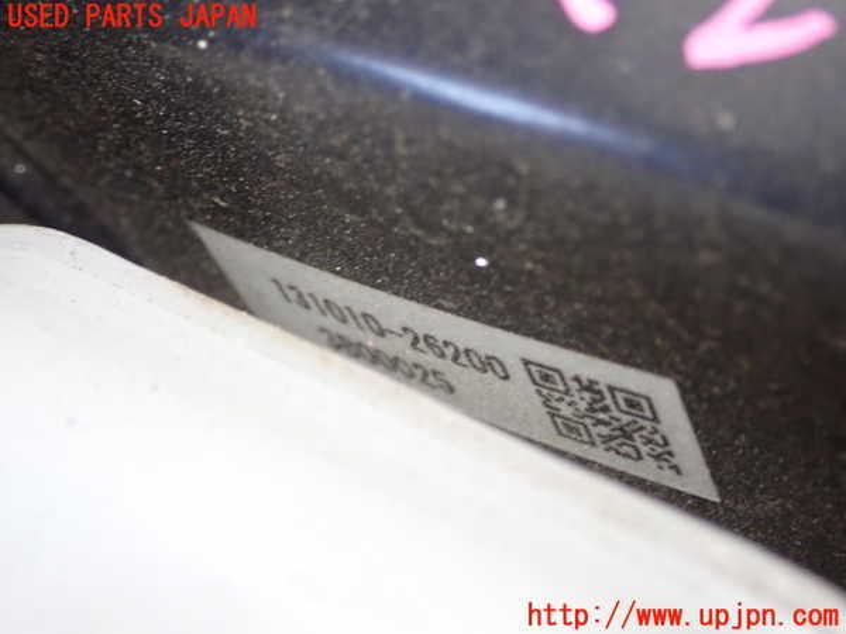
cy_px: 317
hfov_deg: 29.0
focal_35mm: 67
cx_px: 423
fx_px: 1637
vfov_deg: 21.9
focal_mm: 11.88
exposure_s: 1/60
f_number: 3.8
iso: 800
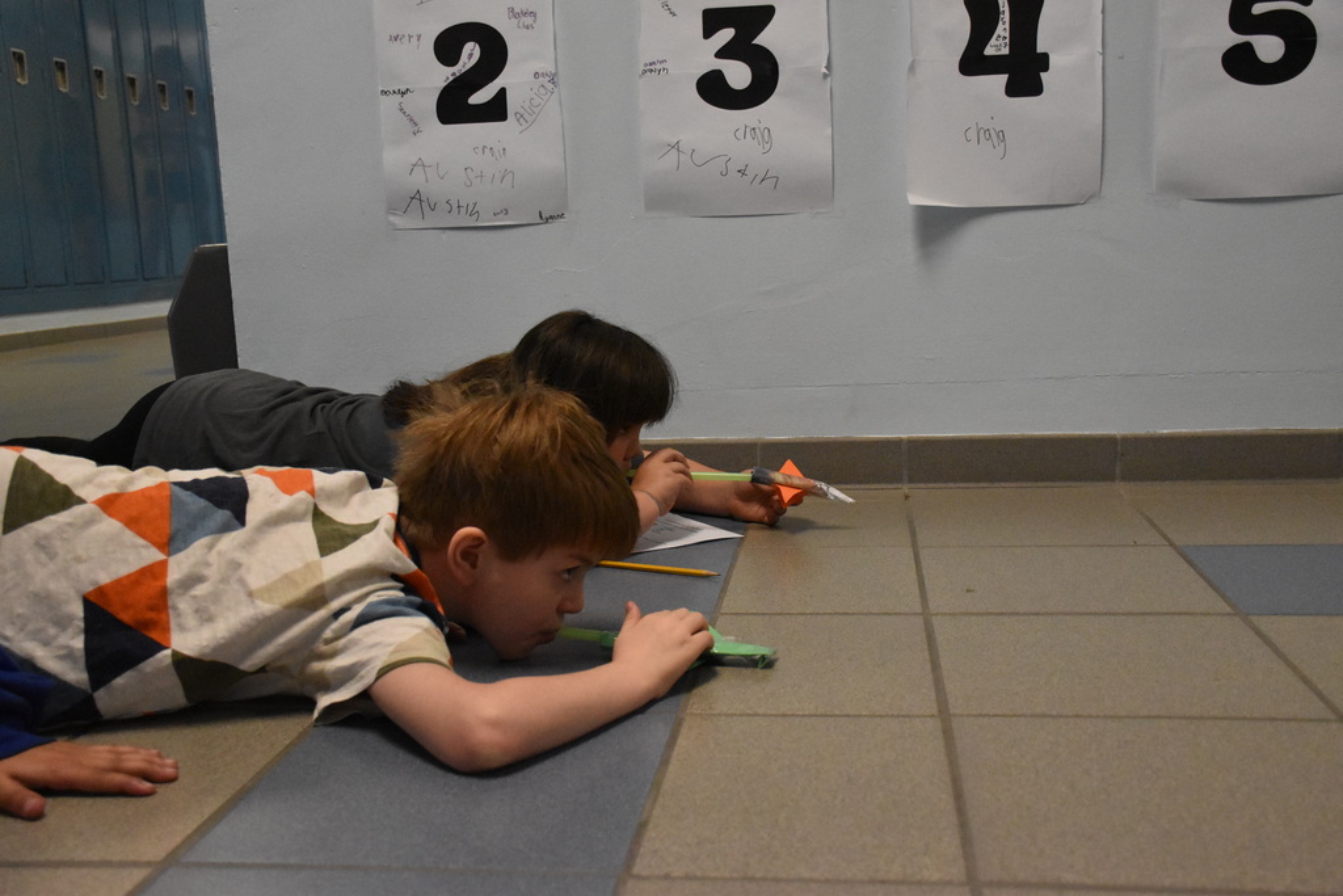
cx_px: 672
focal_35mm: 39
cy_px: 448
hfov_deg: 49.5
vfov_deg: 34.2
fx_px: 1455
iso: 5000
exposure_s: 1/400
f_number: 4.5
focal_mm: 26
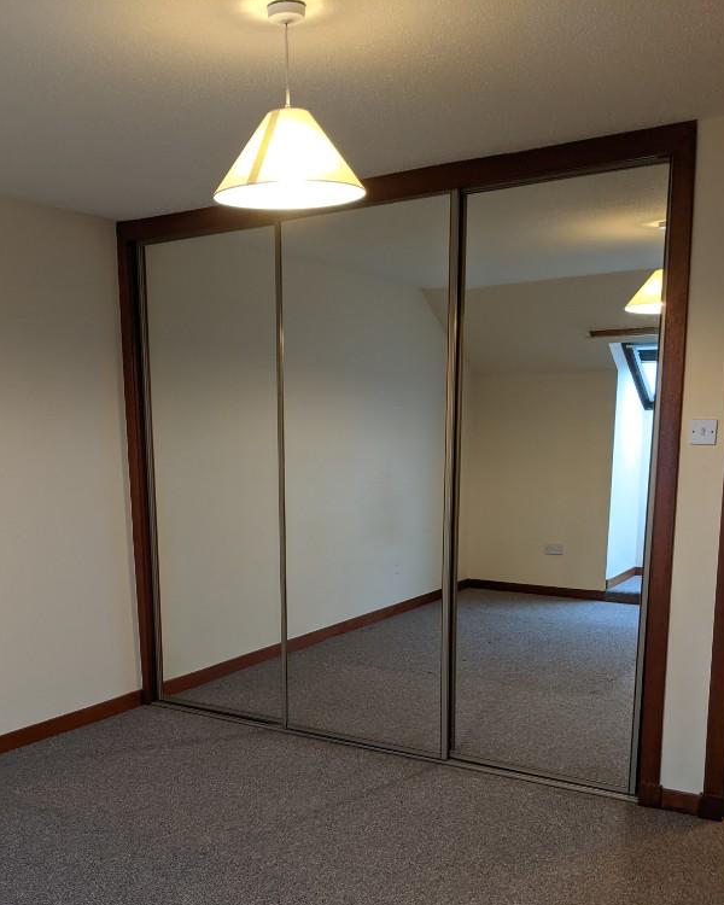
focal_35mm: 36
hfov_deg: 40.8
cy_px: 613
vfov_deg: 49.3
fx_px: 964
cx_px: 268
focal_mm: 4.44
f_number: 1.8
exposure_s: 1/25
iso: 317
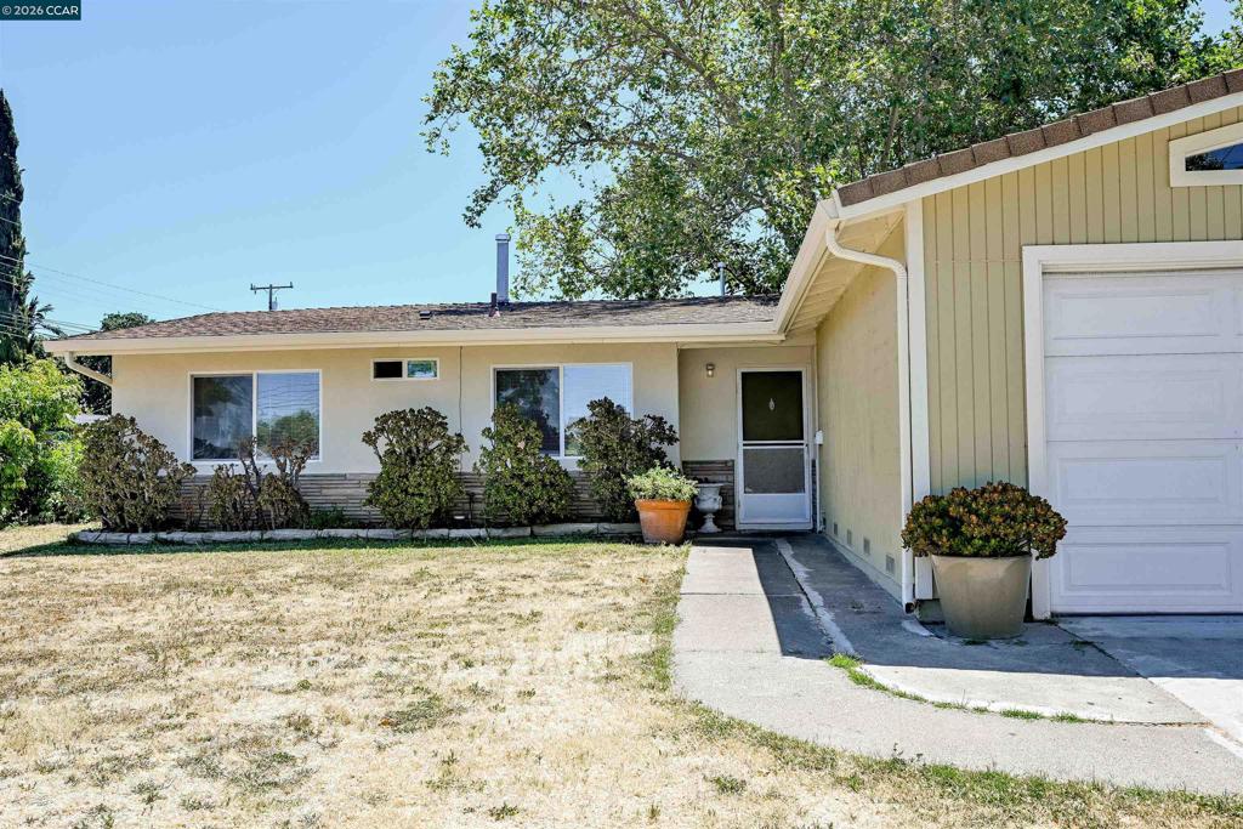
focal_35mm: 30
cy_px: 414
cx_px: 622
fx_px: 1036
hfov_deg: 61.9
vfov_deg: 43.6
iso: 320
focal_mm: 30
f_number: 8
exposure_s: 1/320
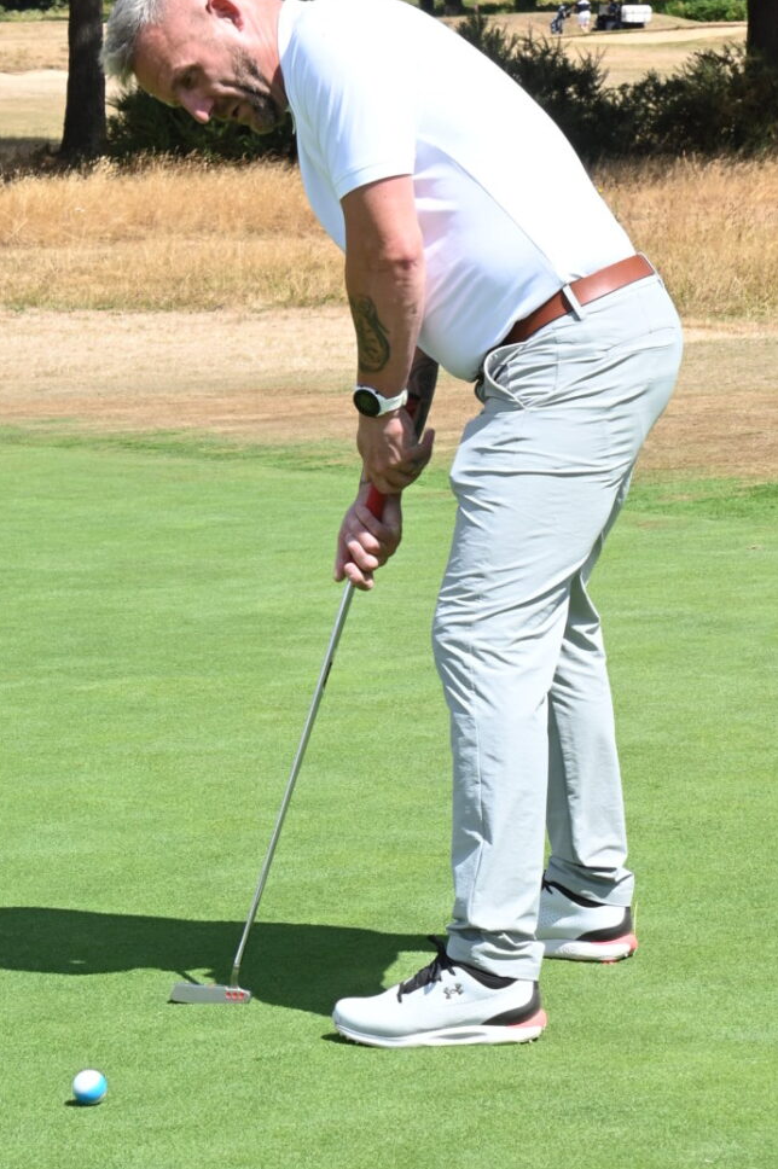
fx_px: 4544
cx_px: 199
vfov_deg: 14.6
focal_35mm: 140
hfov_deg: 9.8
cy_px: 312
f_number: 16
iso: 200
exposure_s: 1/100
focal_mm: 66
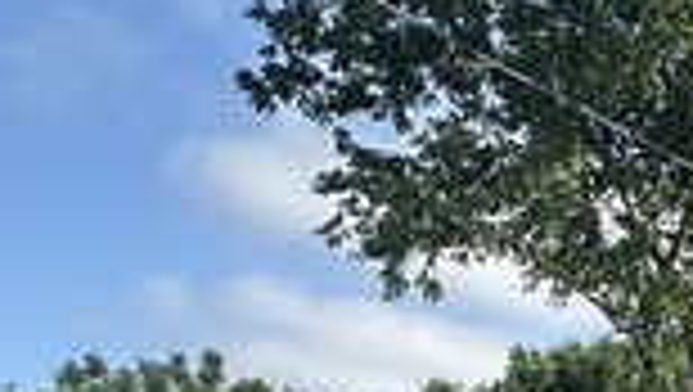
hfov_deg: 17.9
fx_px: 1214
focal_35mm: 66
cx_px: 1465
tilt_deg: +3.5
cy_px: 712
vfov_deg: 15.6
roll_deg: -2.7
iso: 40
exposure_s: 1/1135
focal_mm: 2.22
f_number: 2.2
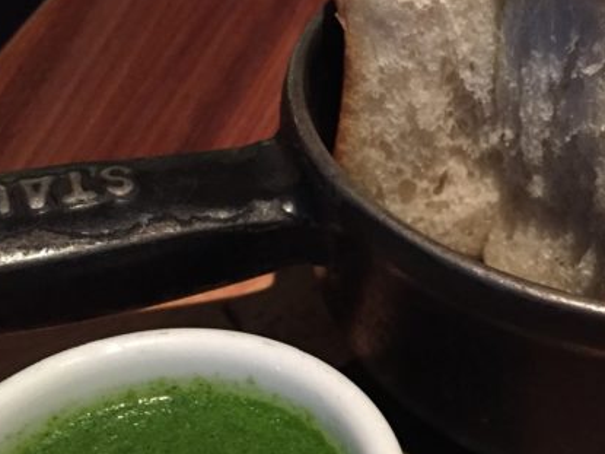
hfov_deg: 32.5
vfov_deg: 25.2
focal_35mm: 58
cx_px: 467
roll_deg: -4.9
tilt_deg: -38.2
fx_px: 1013
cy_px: 231
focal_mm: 4.15
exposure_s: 1/15
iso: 640
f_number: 2.2
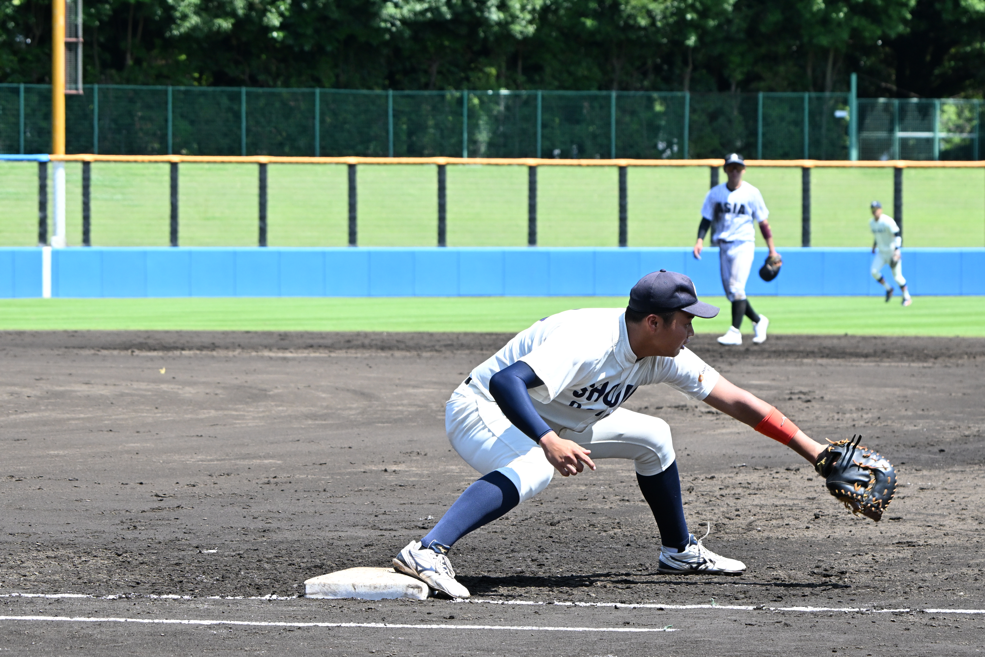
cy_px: 328
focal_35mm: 207
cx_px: 492
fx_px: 5663
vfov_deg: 6.6
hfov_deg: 9.9
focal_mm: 138
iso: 1000
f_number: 8
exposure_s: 1/1000
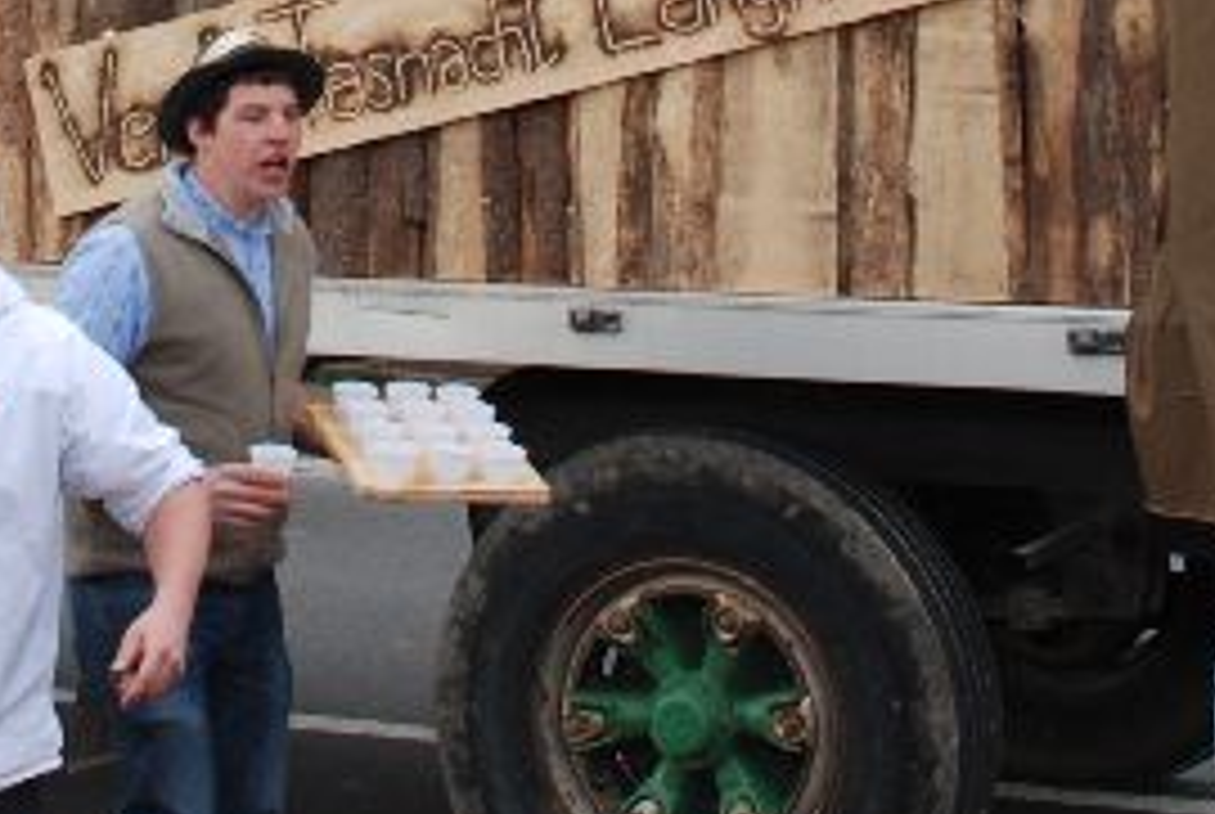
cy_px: -313
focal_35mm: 125
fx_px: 4226
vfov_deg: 10.7
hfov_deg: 16.3
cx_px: 378
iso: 180
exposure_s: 1/125
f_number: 5.6
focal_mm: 22
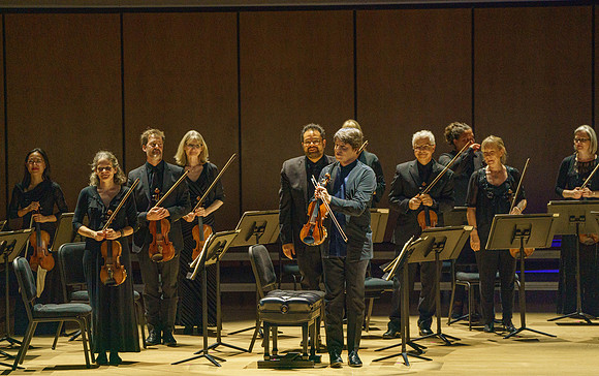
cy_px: 200
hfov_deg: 7.9
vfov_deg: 5.0
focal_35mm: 265
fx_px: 4334
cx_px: 294
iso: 4000
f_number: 5.6
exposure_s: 1/250
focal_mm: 253
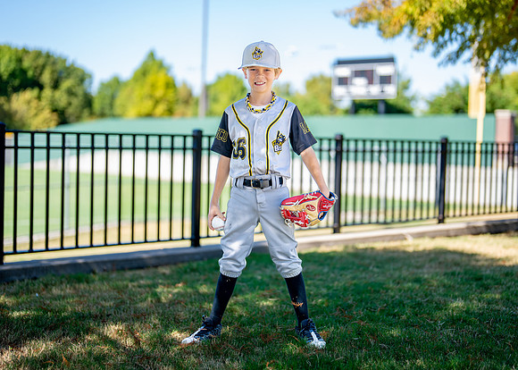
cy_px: 170
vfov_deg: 23.9
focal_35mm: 59
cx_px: 268
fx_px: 875
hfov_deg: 33.0
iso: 100
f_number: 1.2
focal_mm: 50
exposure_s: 1/2000
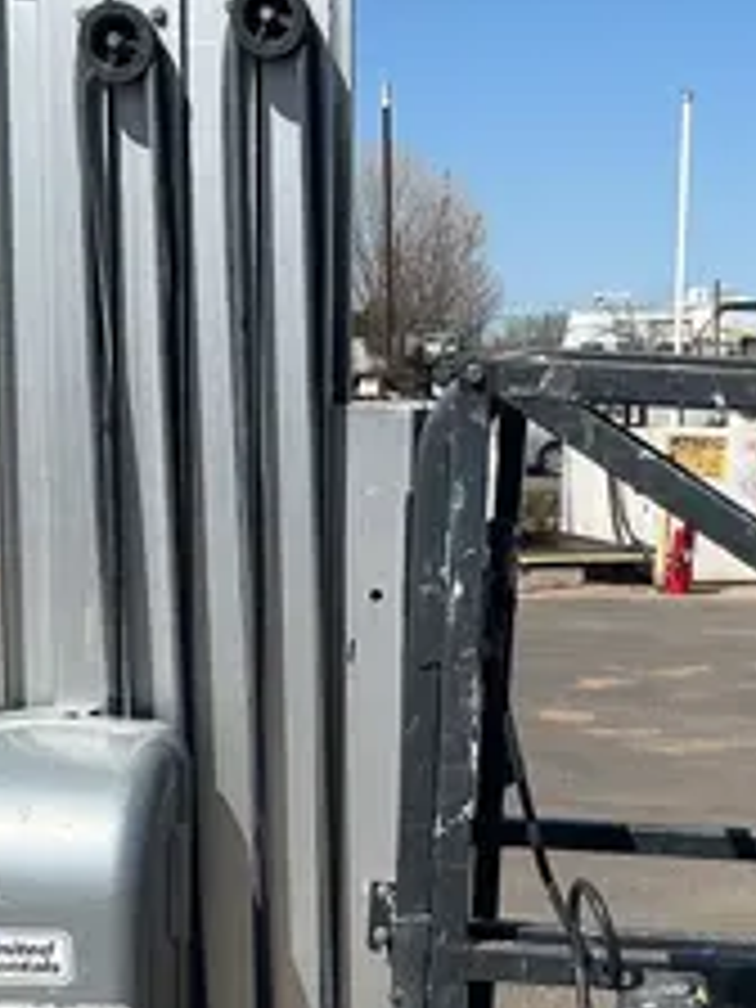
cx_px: 482
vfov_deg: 21.9
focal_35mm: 85
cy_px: 1069
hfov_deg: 17.3
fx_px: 2475
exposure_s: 1/4651
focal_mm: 5.1
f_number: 1.6
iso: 50
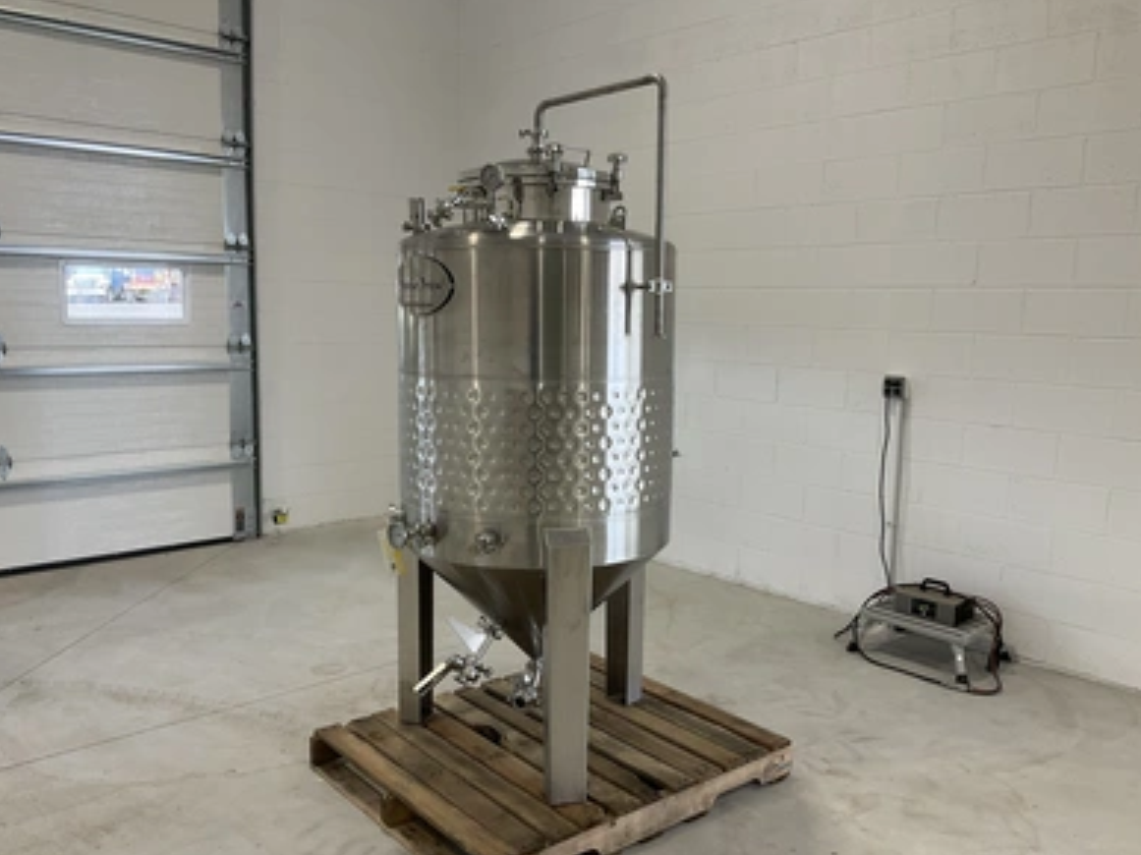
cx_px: 560
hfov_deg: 60.0
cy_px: 433
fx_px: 989
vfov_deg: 46.8
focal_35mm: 30
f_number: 1.8
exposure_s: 1/122
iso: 40
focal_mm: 3
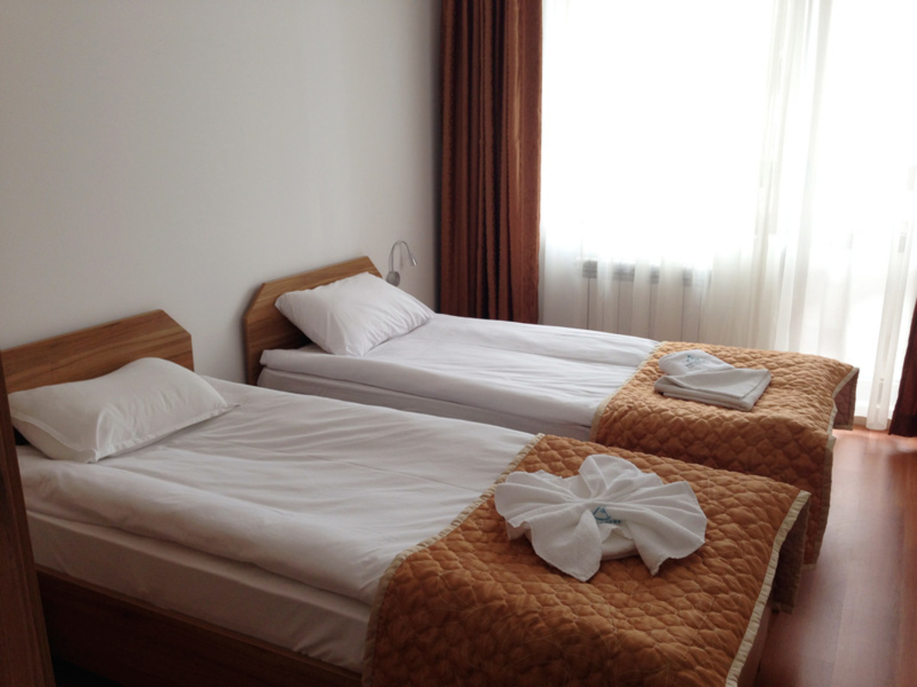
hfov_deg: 55.4
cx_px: 458
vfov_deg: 42.9
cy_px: 344
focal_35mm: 33
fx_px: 874
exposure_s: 1/60
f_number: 2.4
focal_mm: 4.12
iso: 50
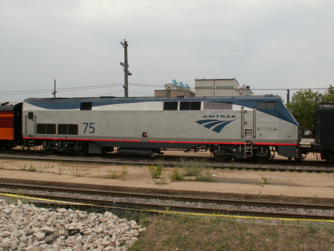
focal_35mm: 39
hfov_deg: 47.9
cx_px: 167
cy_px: 126
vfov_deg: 36.8
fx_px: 376
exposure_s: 1/250
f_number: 4
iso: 64
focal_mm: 6.45
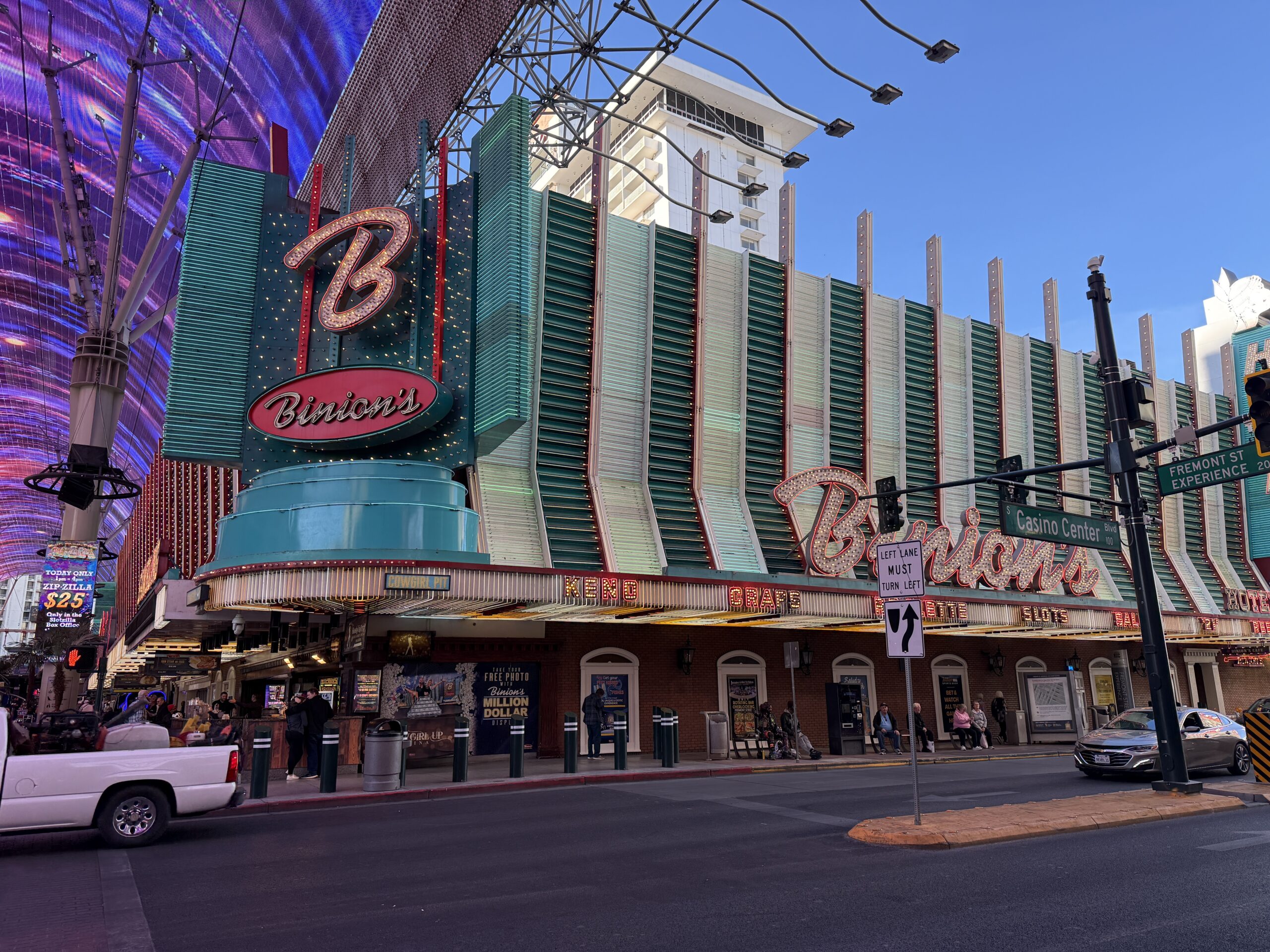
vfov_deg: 56.8
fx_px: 881
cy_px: 476
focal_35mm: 24
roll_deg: +1.0
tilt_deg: +14.0
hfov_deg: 71.6
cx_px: 635
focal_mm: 6.76
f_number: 1.78
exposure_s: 1/637
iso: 100
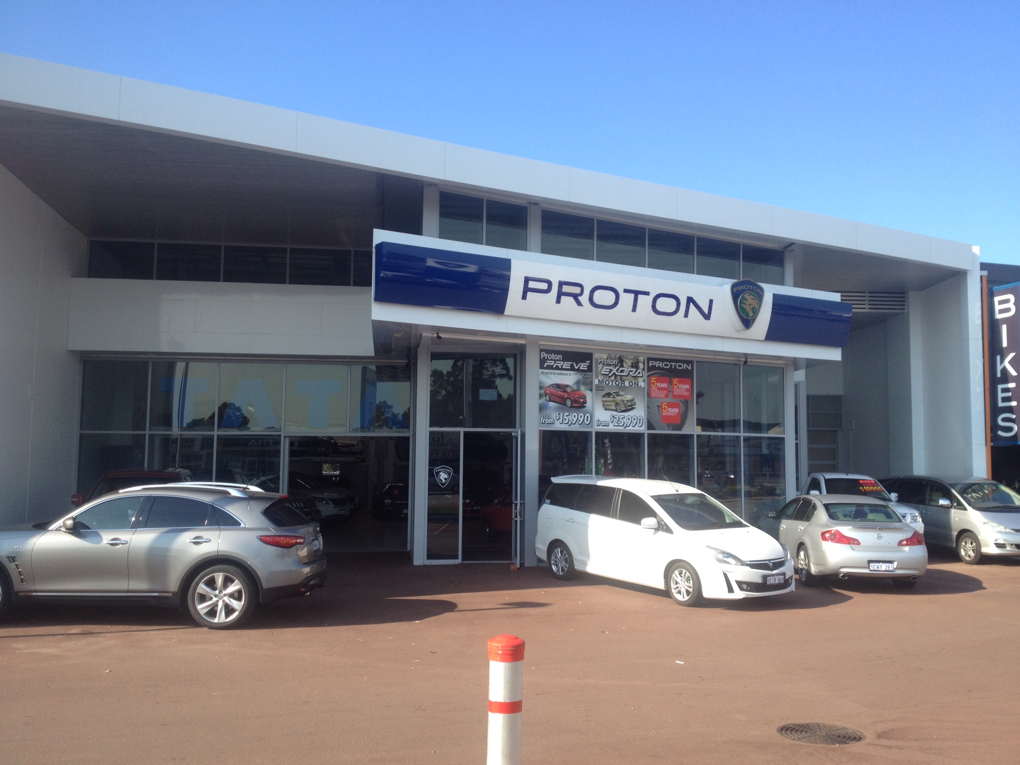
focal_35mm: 35
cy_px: 382
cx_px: 510
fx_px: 1031
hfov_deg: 52.6
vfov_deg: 40.7
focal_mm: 4.28
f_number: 2.4
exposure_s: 1/699
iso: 50
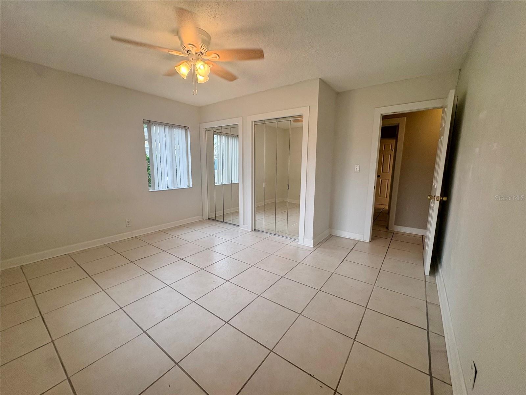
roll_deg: +0.5
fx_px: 213
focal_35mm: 14
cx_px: 263
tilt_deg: -9.3
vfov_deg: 85.7
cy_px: 198
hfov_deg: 102.1
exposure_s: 1/120
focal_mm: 2.22
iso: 125
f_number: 2.2
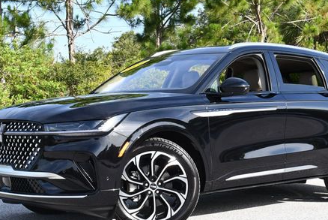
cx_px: 186
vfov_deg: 18.0
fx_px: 693
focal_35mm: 76
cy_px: 101
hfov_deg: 26.6
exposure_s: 1/250
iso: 200
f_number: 7.1
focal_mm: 26
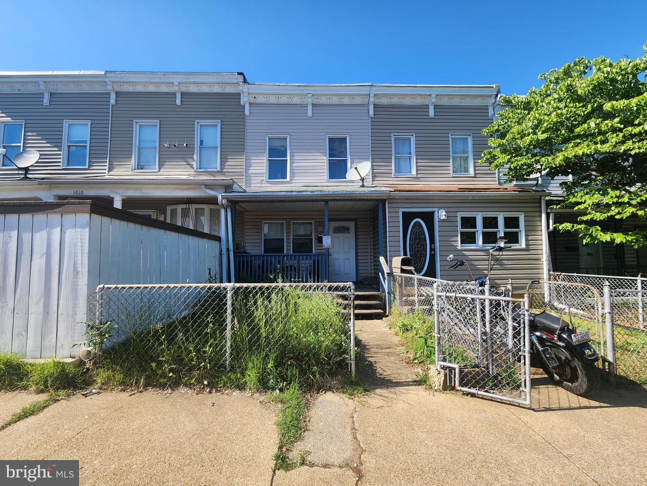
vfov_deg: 89.9
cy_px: 243
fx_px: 243
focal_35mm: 13
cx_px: 324
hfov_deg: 106.2
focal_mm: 2.2
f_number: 2.2
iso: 50
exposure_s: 1/1087
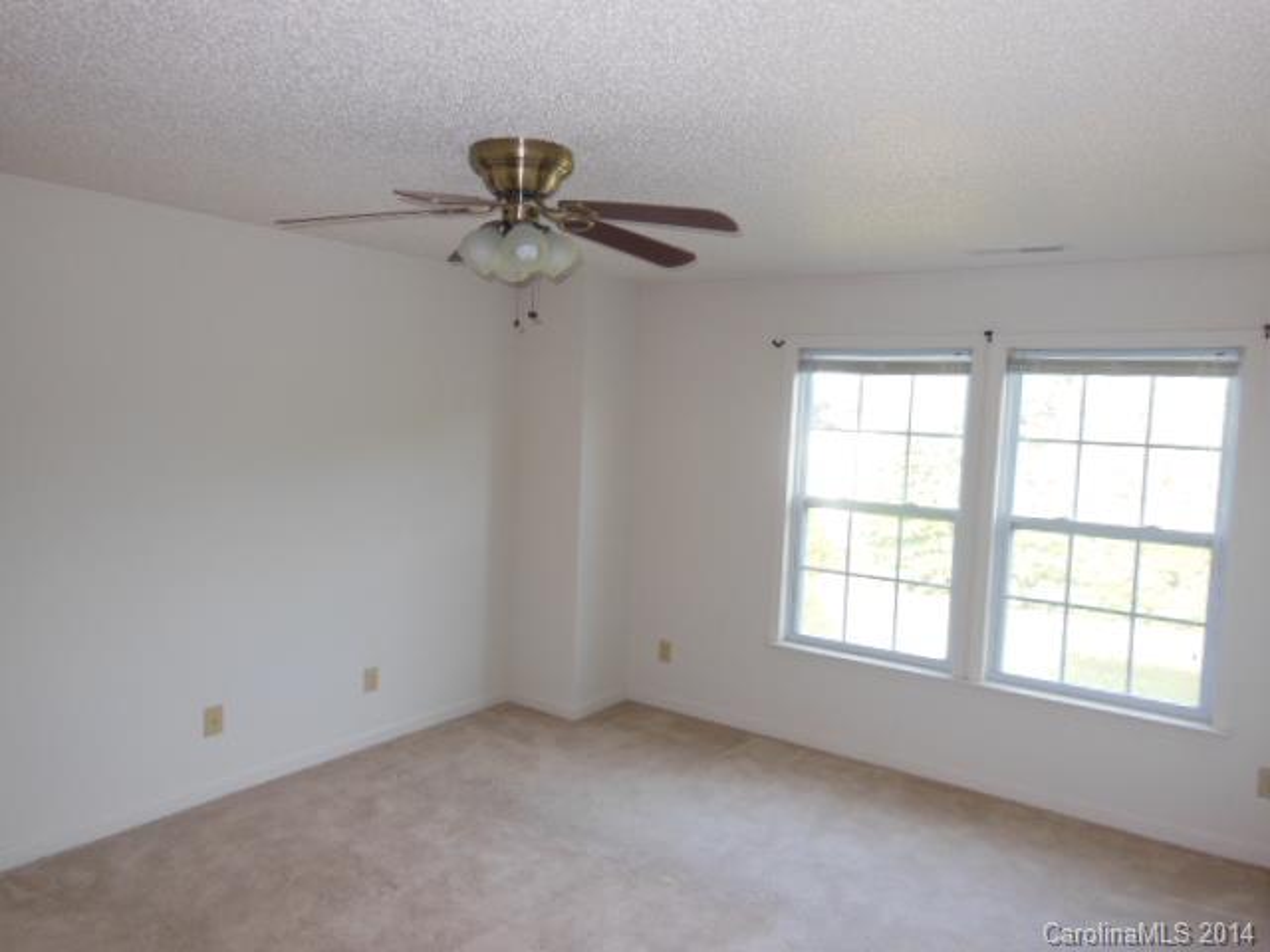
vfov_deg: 54.9
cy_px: 476
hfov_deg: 69.4
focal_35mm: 25
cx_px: 635
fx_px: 917
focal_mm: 4.5
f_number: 3.5
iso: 125
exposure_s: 1/30
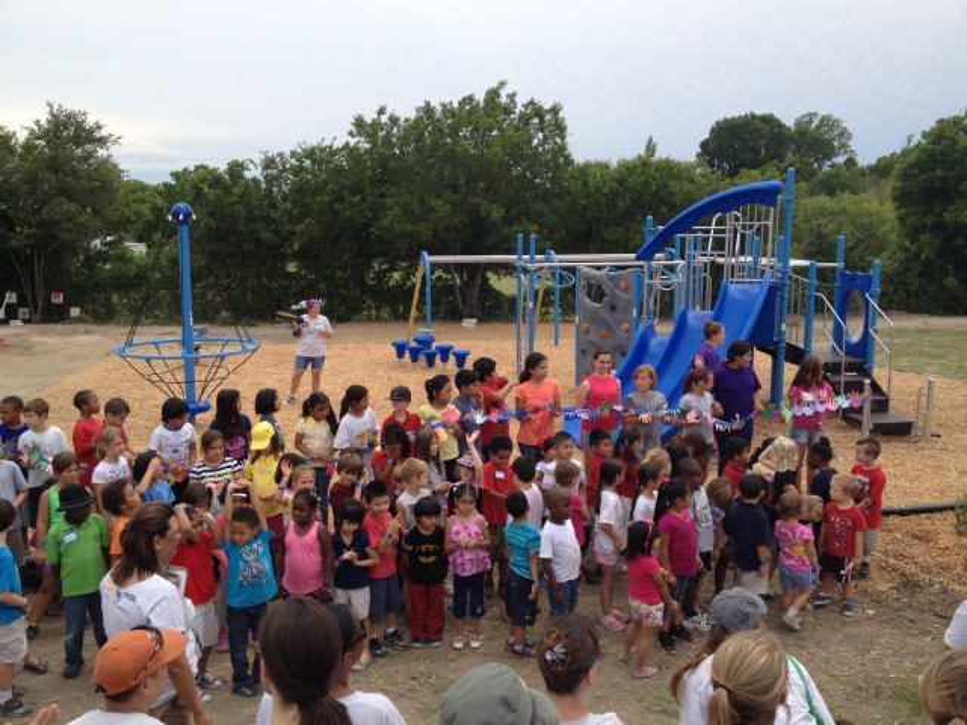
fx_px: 978
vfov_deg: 40.7
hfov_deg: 52.6
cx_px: 484
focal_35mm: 35
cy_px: 362
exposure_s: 1/1416
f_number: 2.4
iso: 50
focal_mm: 4.28
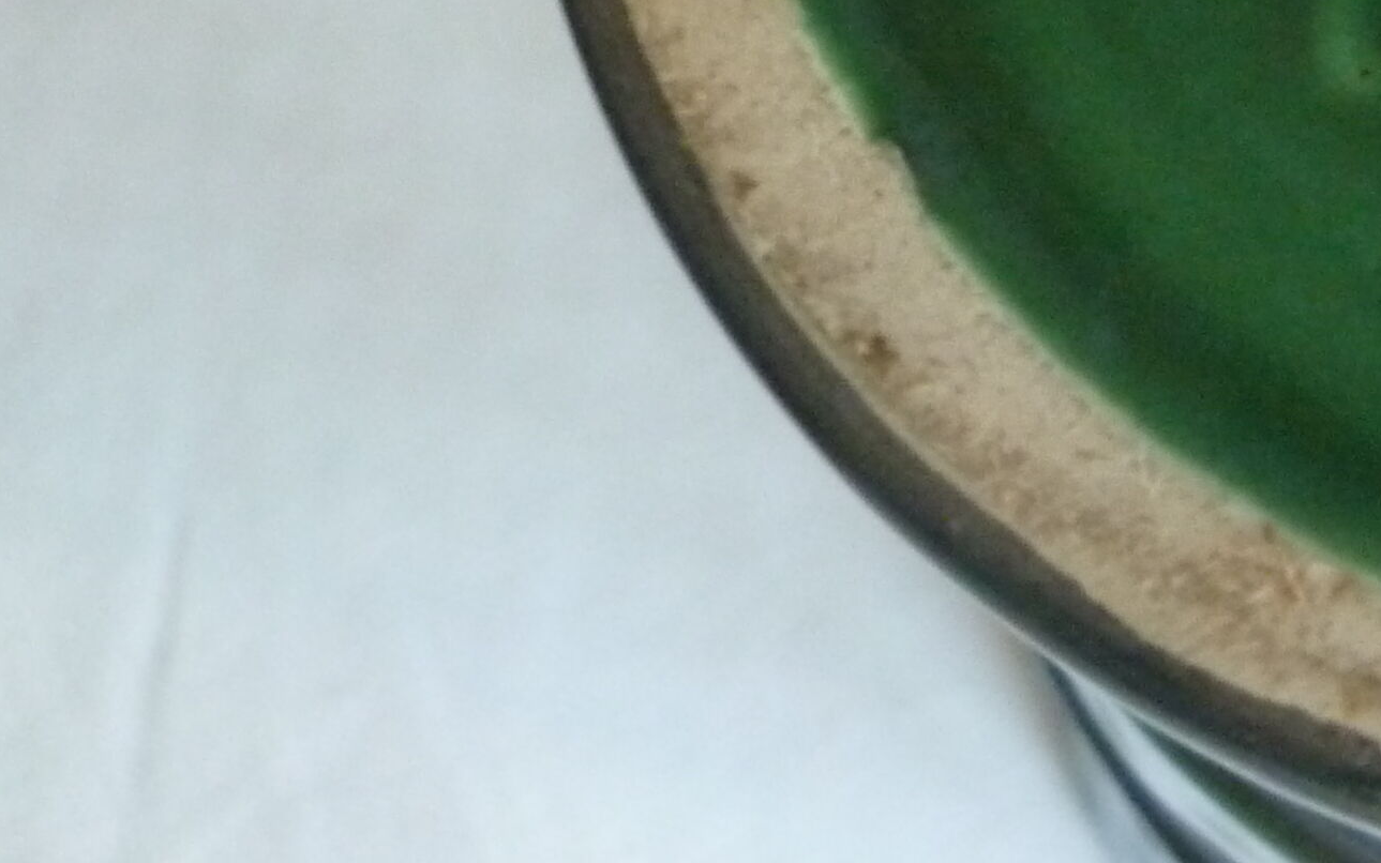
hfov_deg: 19.6
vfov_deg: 12.5
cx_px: 1728
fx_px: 3727
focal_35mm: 99
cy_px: -490
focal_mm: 5.5
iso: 400
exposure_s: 1/15
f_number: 2.8
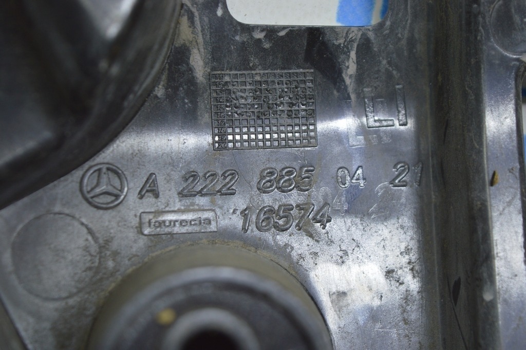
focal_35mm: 82
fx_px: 1204
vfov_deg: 16.5
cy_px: 175
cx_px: 263
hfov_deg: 24.6
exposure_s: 1/40
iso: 400
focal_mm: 55
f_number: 5.6
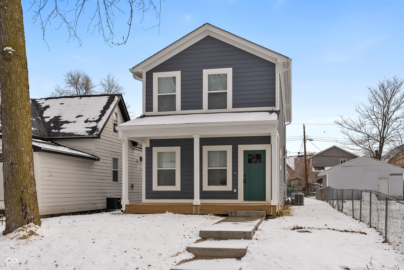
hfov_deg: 53.1
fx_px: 404
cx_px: 202
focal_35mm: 36
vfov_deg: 36.9
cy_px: 135
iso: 100
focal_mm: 24
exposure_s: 1/640
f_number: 5.6
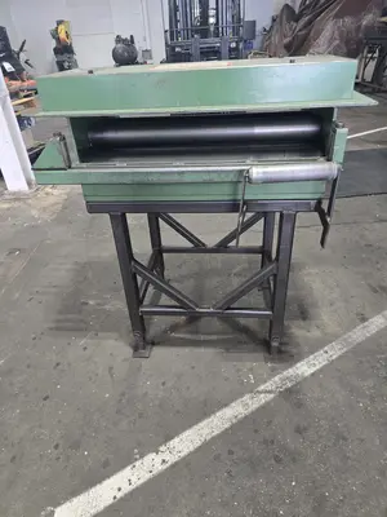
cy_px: 258
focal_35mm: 23
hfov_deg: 58.9
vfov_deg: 73.9
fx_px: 343
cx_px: 194
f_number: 1.7
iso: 400
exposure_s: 1/120
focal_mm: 6.3
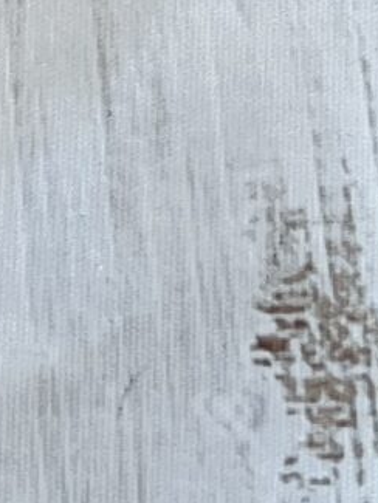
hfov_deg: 6.6
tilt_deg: -83.7
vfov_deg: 8.3
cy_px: -955
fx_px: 2983
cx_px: -765
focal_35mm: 205
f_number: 1.5
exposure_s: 1/113
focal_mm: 5.7
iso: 32
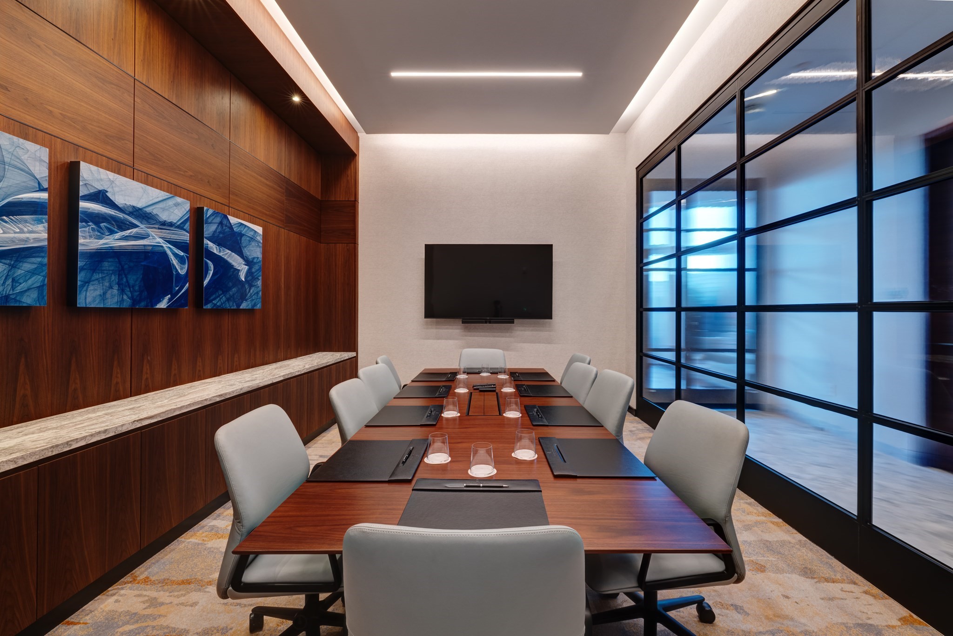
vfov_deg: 81.3
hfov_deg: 104.2
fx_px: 371
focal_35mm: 14
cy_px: 318
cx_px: 476
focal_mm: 14
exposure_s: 1/2
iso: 200
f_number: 16
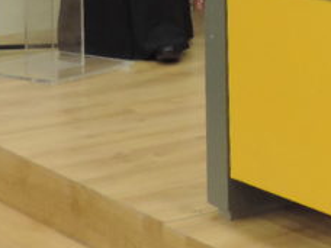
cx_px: 543
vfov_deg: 9.0
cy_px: -204
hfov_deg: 11.8
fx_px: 1501
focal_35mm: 157
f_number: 3.3
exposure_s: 1/25
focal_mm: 6.2
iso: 400
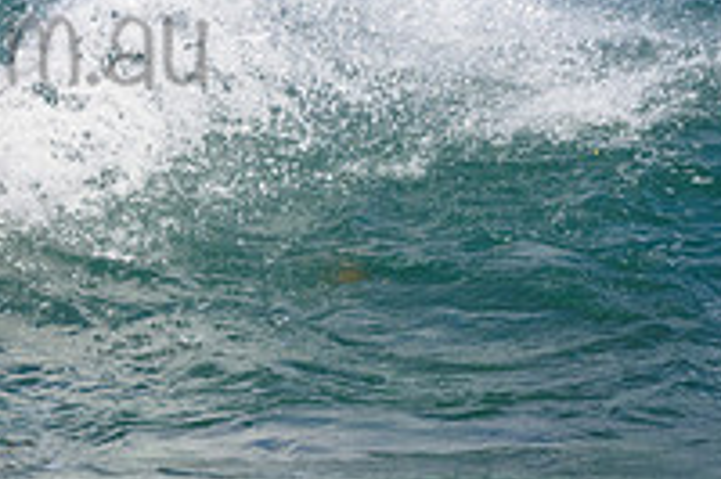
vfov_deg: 0.8
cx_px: -173
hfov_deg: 1.2
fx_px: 33098
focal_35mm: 1654
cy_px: 2
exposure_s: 1/2000
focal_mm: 380
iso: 400
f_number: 5.6
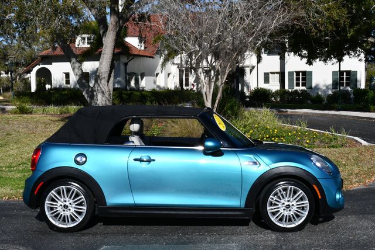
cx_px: 188
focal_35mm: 56
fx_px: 584
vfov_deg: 24.2
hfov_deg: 35.6
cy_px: 125
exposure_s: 1/400
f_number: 9
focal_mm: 28
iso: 100
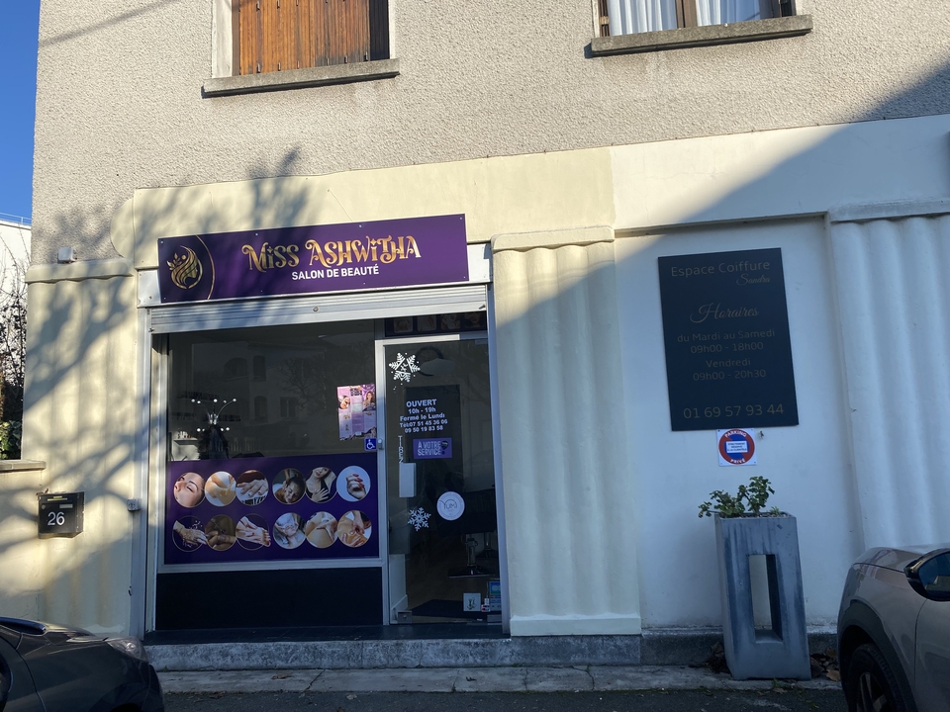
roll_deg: +2.5
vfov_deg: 53.1
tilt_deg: +7.0
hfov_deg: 67.3
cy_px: 356
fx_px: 714
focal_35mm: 26
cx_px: 475
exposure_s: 1/2513
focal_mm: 4.25
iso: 32
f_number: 1.8
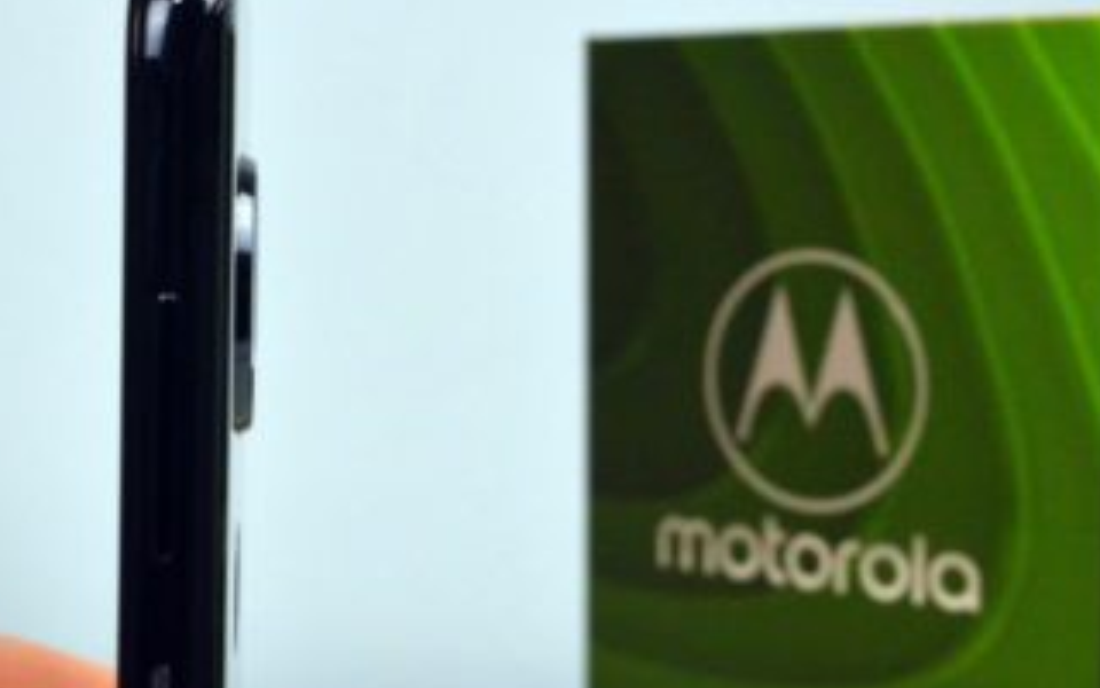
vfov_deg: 15.2
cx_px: 227
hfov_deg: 23.7
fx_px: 2578
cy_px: 273
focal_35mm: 86
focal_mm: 30
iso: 1600
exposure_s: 1/80
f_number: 10
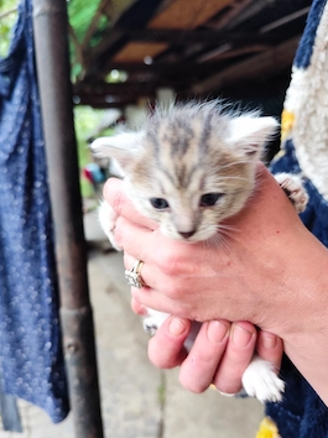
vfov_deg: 67.3
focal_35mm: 26
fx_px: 329
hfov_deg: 52.9
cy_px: 228
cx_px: 149
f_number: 1.65
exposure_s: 1/33.3
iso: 1000
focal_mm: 6.19
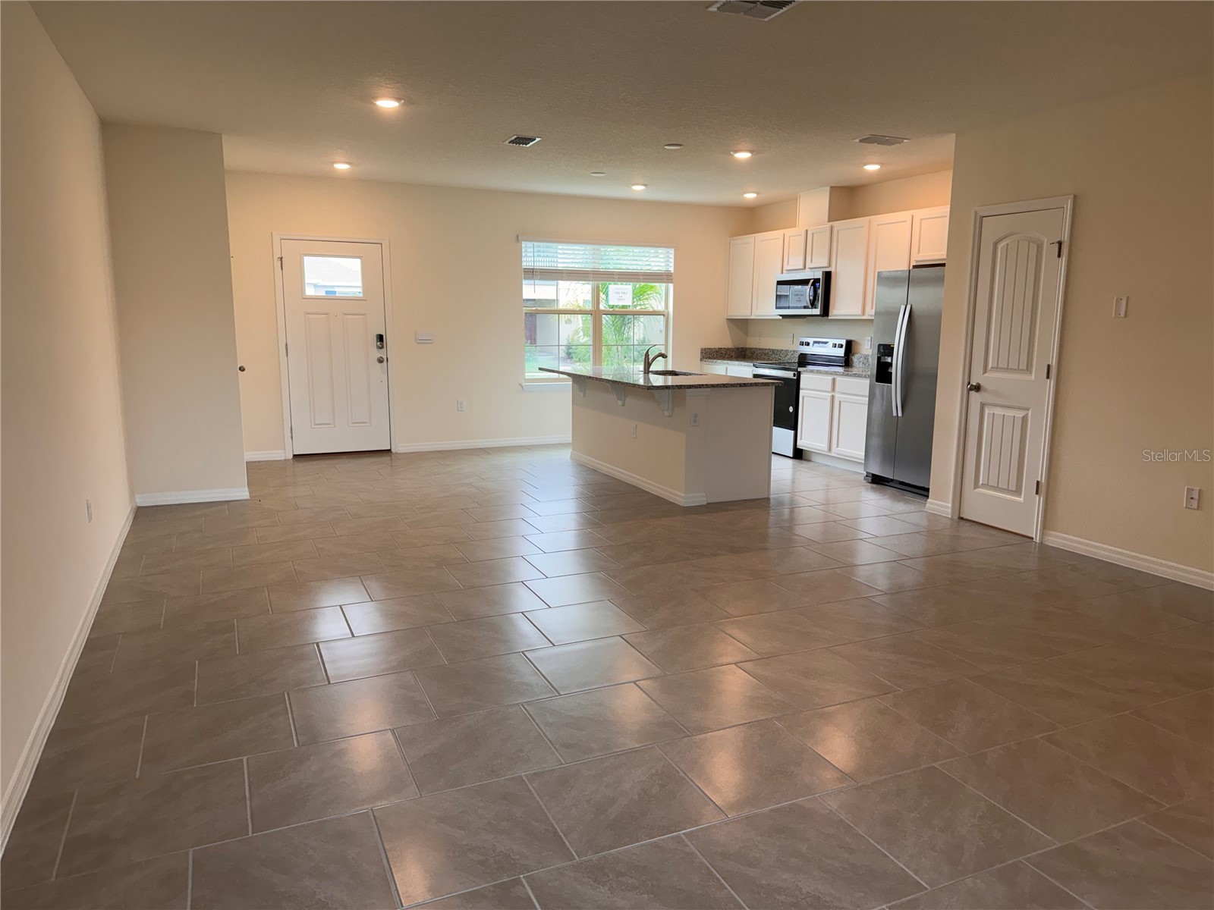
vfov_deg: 56.8
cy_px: 455
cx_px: 607
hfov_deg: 71.6
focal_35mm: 24
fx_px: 842
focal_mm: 6.86
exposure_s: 1/120
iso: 100
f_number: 1.78
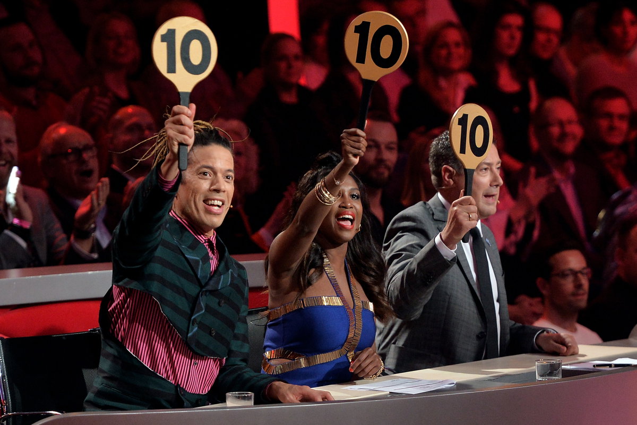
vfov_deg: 8.1
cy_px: 212
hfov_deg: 12.1
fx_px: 3008
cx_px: 318
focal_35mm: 170
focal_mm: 170
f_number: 3.2
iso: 2500
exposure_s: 1/320
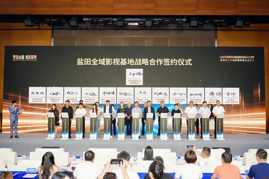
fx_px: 299
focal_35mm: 40
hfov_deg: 48.5
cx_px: 134
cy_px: 90
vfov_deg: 33.4
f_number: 4
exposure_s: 1/80
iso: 640
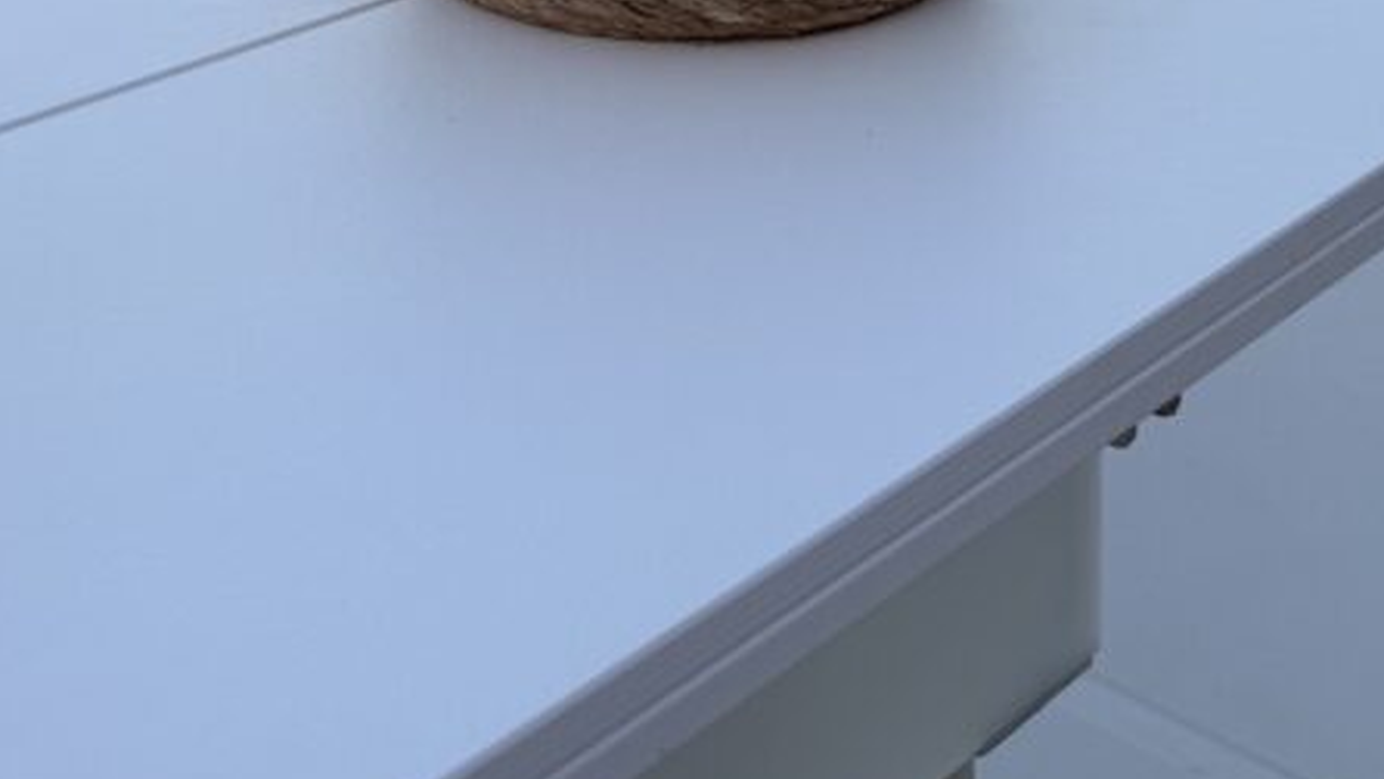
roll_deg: -0.2
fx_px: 2202
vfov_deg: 17.3
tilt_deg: -6.3
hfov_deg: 34.9
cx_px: 664
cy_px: -518
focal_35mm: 60
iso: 80
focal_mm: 6.76
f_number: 1.78
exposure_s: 1/440
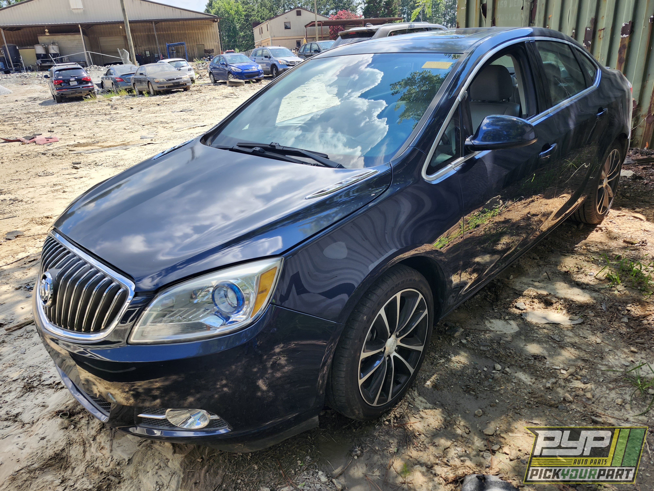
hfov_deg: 73.9
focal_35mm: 23
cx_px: 327
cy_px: 246
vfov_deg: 58.9
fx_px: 435
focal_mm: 5.54
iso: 25
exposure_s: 1/379
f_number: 1.8
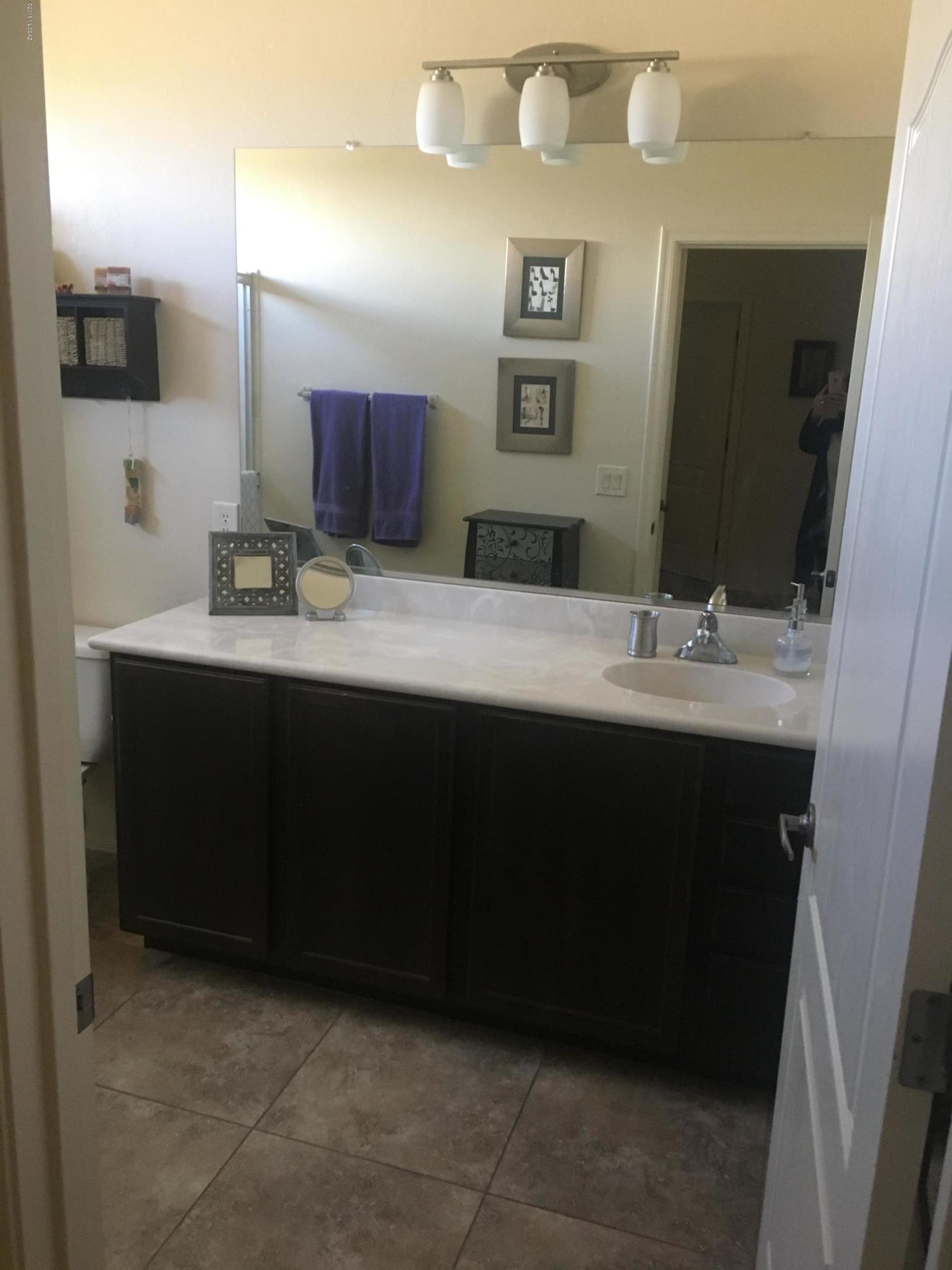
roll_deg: -1.2
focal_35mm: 29
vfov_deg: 61.7
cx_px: 476
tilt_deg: -13.1
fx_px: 1063
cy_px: 635
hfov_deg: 48.2
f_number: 2.2
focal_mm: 4.15
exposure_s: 1/24
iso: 200
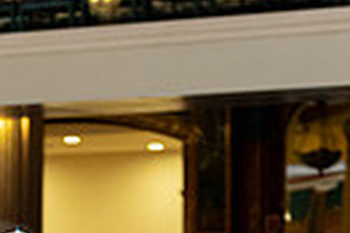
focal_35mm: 224
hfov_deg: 9.0
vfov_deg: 5.9
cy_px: 490
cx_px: -112
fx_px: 2175
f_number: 2.2
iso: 4000
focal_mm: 44
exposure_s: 1/640
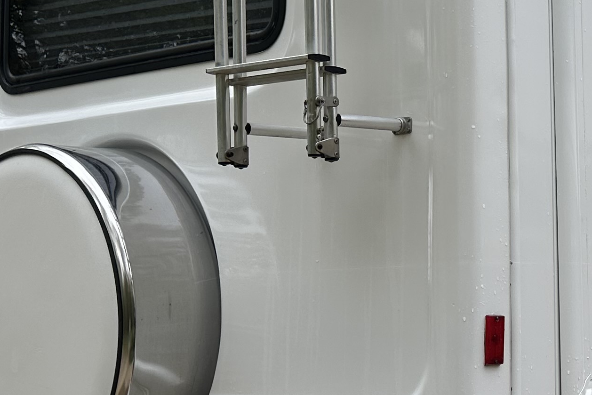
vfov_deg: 17.1
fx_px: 1316
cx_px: 718
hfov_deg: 23.2
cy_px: 199
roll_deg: +1.8
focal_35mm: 80
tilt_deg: +1.0
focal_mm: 6.86
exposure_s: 1/894
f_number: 1.78
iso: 80
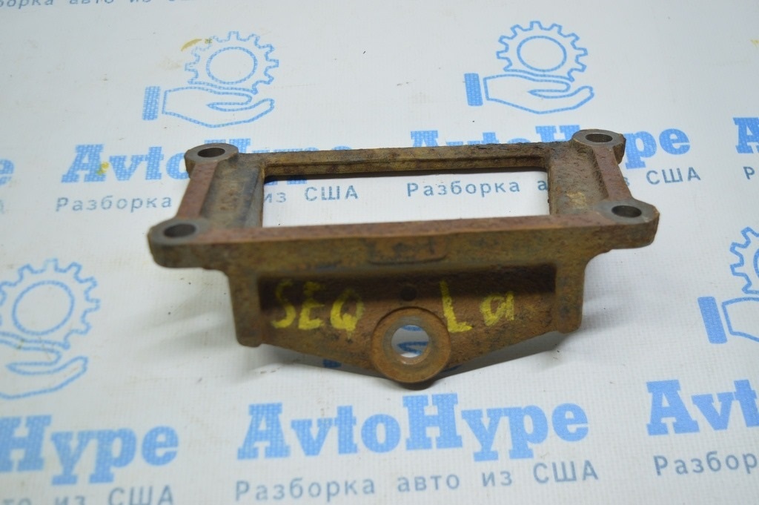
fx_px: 790
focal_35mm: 38
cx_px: 380
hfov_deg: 51.3
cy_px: 252
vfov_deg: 35.4
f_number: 4
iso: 400
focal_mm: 25
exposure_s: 1/60
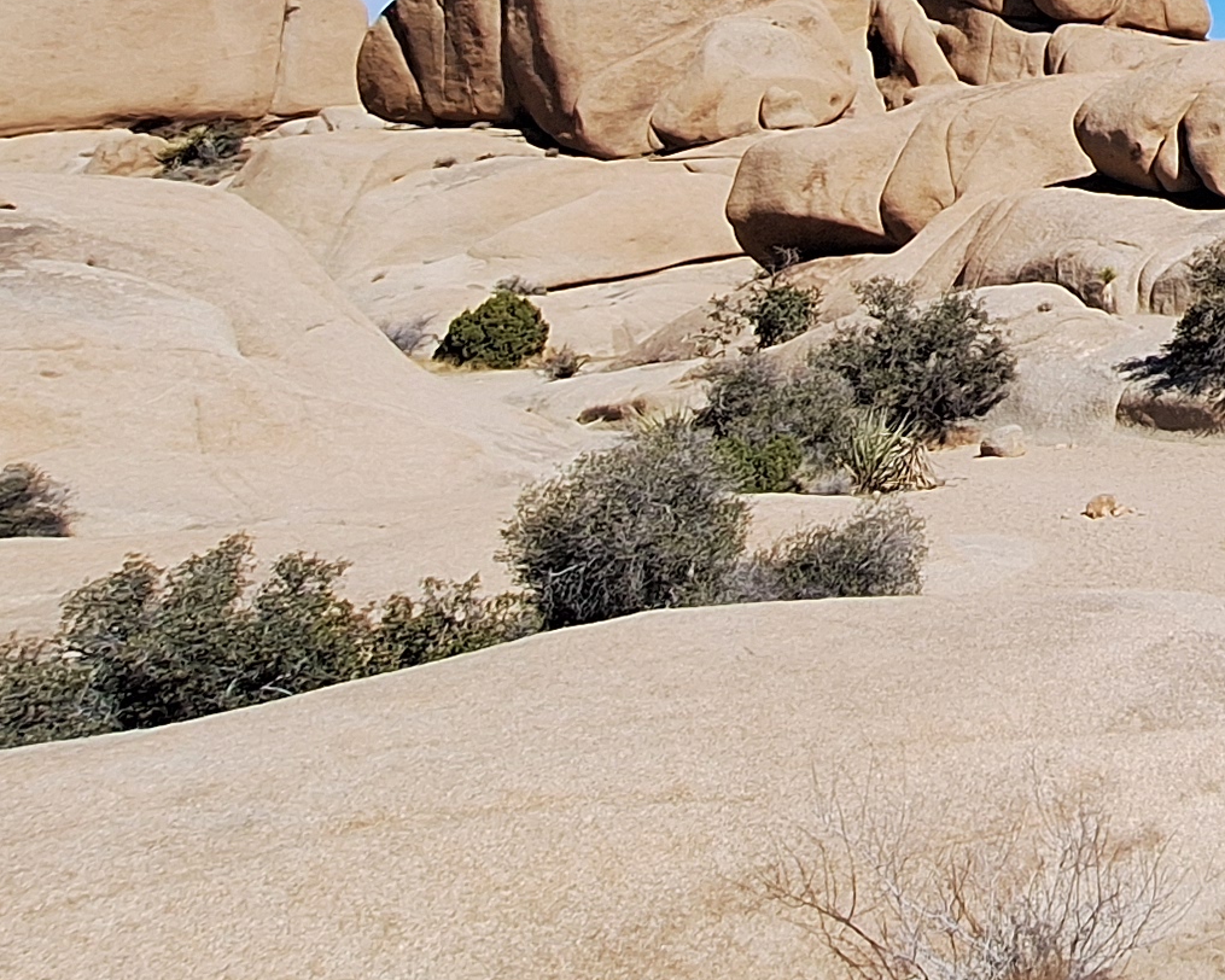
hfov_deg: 28.3
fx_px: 1813
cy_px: -313
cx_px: 1717
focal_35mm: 50
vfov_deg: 25.7
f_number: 2.2
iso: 40
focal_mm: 1.74
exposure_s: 1/1838
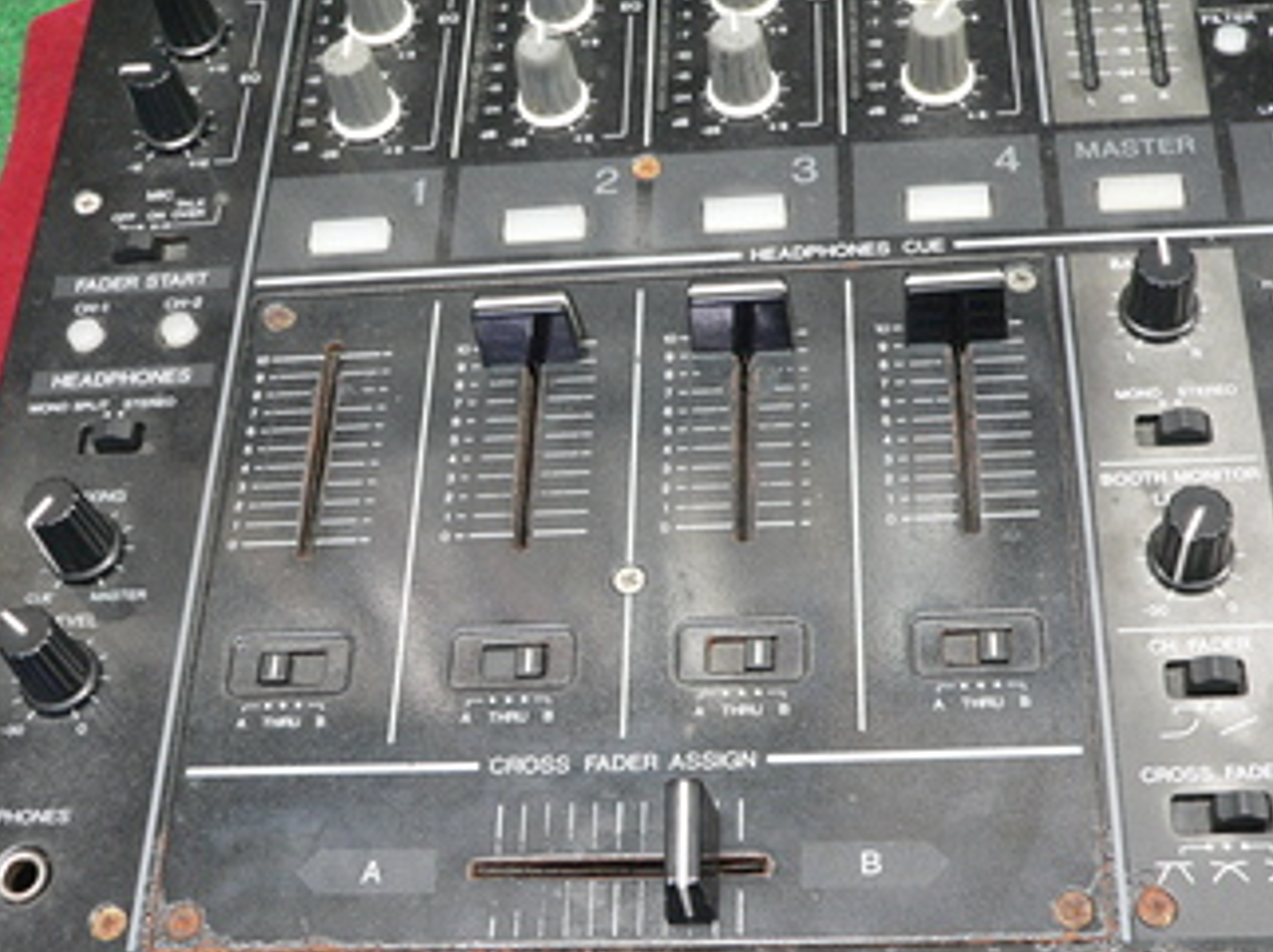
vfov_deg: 27.9
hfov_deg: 36.8
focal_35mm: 52
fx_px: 1911
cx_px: 660
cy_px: 559
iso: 200
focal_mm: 7.3
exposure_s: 1/8
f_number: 2.8
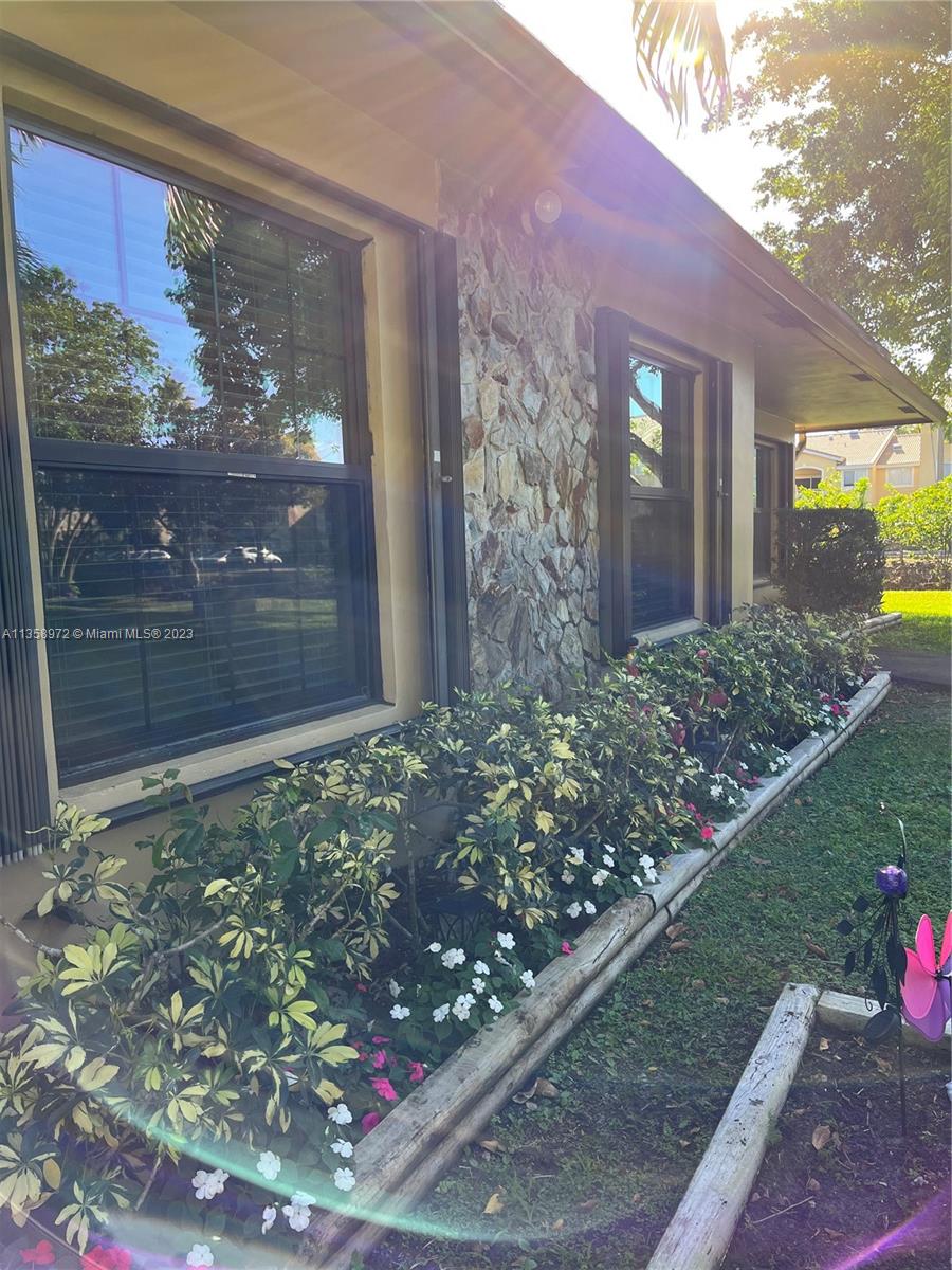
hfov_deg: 53.1
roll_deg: +2.0
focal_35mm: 26
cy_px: 635
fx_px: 953
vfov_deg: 67.3
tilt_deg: -5.5
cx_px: 476
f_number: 1.6
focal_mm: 5.1
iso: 50
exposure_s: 1/422
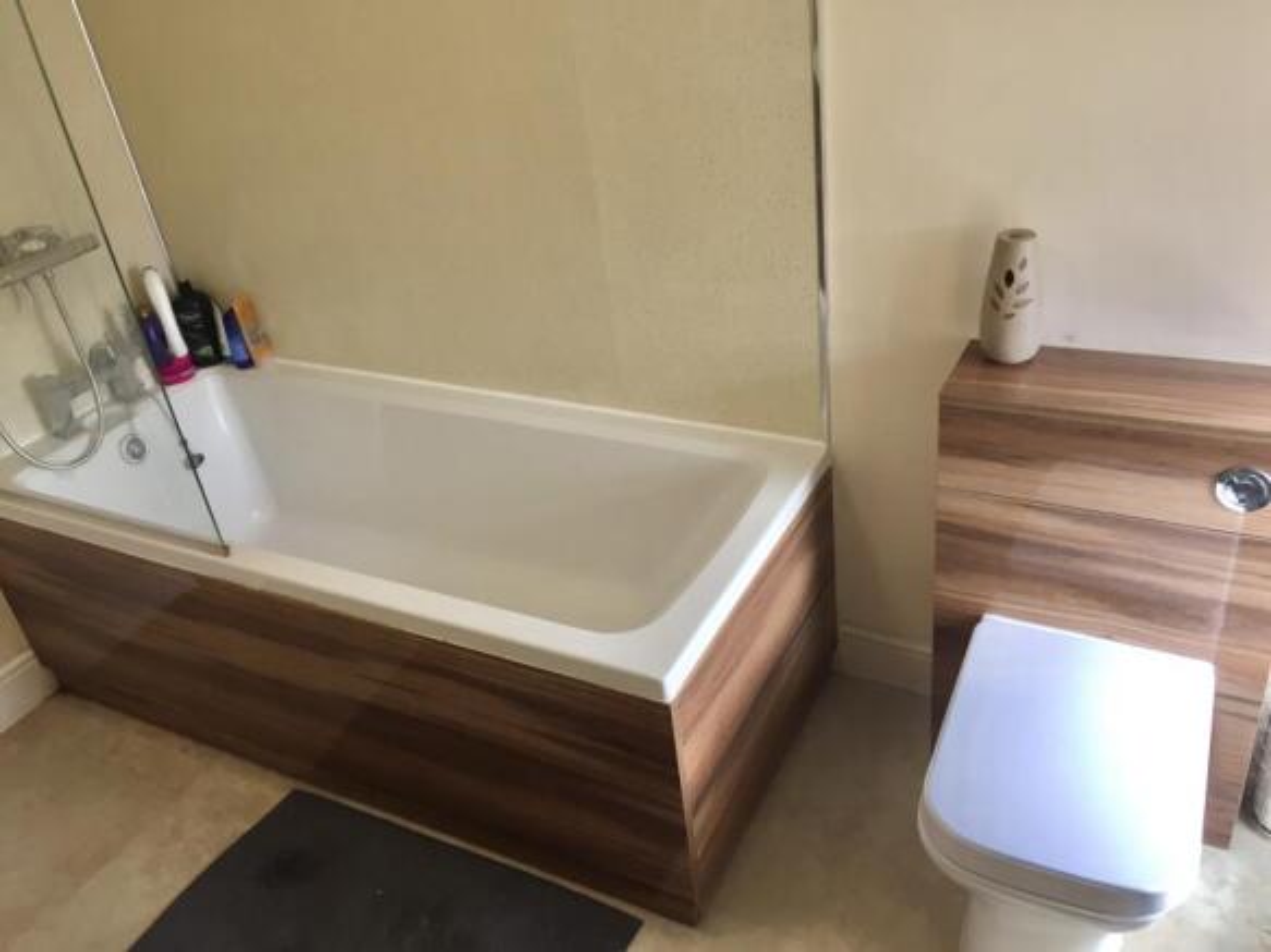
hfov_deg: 61.7
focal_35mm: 29
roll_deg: +7.7
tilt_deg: -31.1
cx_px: 636
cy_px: 476
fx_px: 1065
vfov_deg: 48.2
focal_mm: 4.15
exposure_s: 1/33
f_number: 2.2
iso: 40
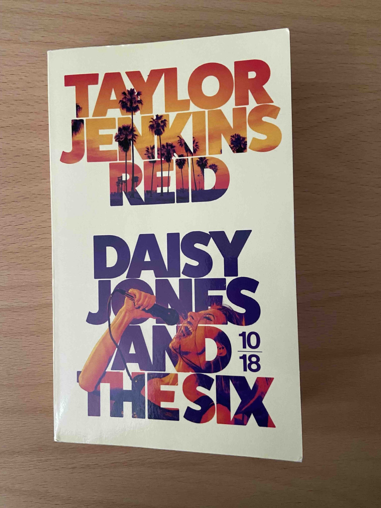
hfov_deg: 53.1
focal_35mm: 26
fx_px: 382
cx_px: 190
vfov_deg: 67.3
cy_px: 254
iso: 640
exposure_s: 1/40
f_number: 1.8
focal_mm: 4.25
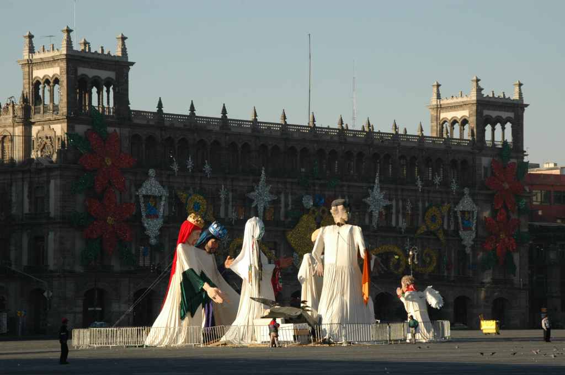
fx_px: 1998
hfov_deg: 16.1
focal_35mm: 128
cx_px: 282
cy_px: 188
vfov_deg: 10.7
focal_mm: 85
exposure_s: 1/400
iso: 400
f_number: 10
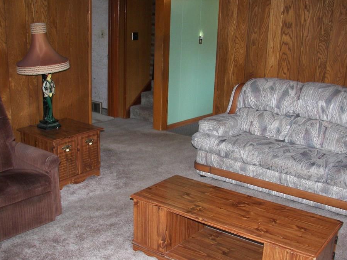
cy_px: 147
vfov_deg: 35.1
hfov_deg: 45.8
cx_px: 170
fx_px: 411
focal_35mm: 41
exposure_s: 1/30
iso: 125
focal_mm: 6
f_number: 2.8
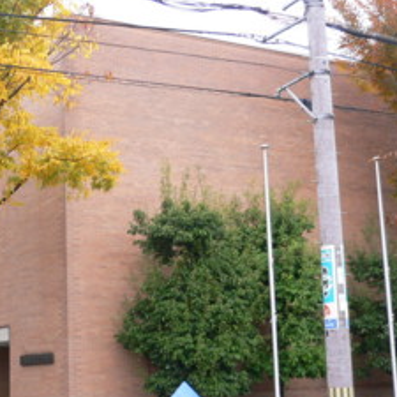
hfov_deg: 27.5
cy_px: 242
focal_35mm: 62
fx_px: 804
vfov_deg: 27.6
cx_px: 125
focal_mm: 5.8
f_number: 2.8
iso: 100
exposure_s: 1/125
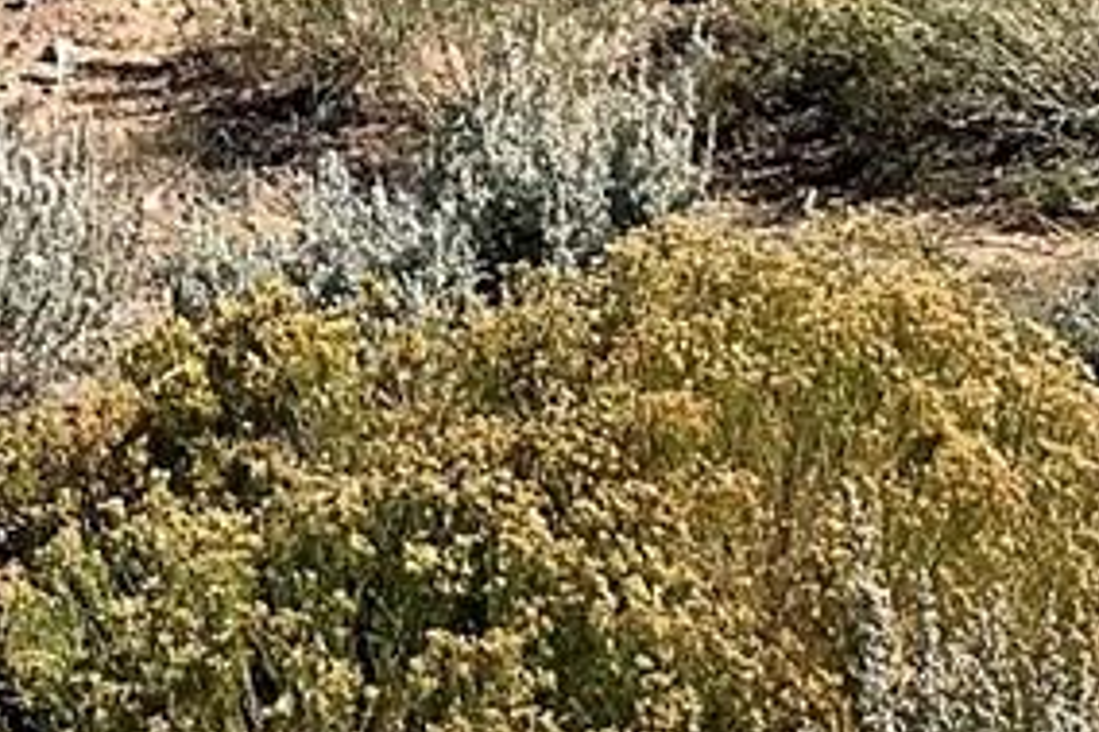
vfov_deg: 7.6
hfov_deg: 12.1
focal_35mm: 170
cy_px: -953
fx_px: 5187
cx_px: 298
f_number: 1.8
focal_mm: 3
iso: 16
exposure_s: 1/2320
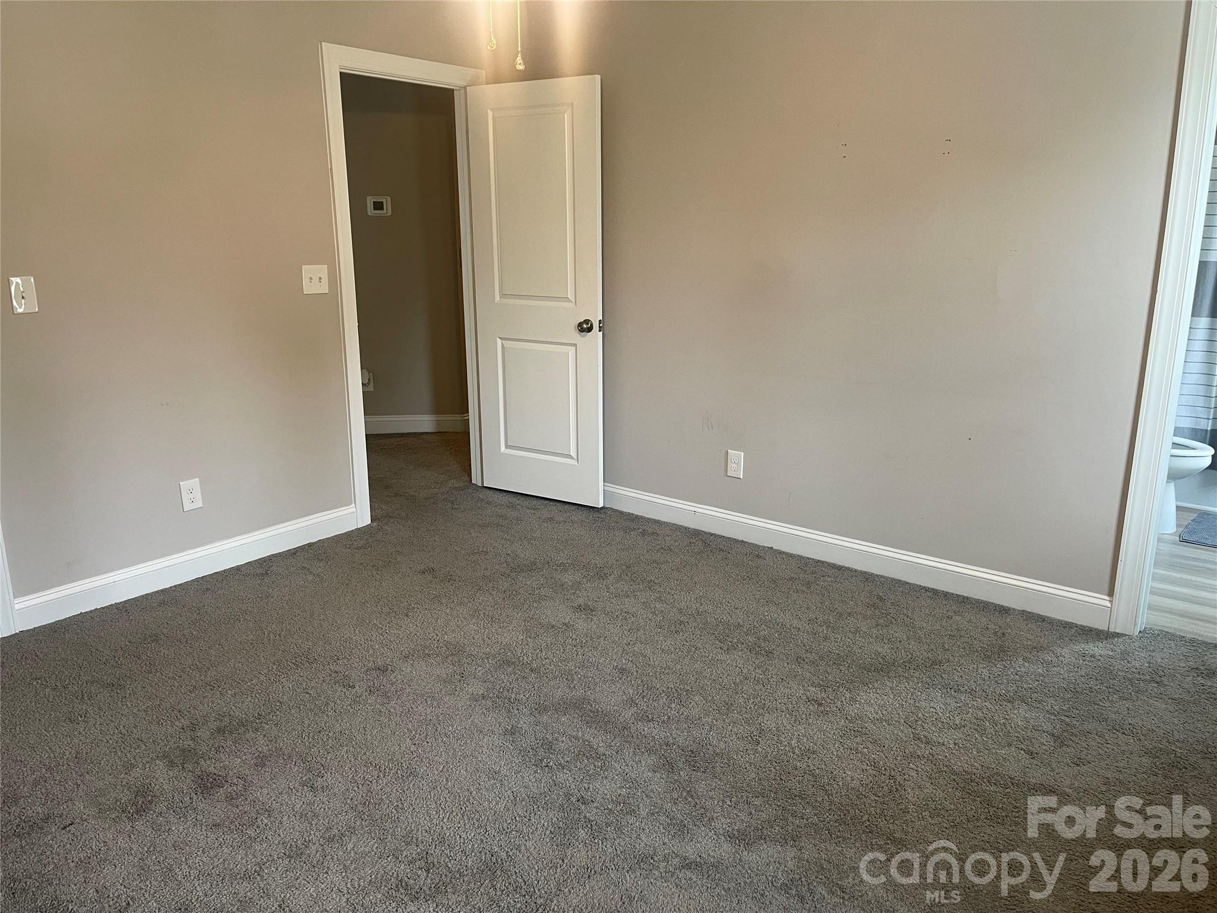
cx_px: 608
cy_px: 456
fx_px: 879
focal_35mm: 25
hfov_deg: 69.4
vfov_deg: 54.9
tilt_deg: -15.9
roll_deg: -0.2
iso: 125
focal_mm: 5.1
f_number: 1.6
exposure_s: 1/60
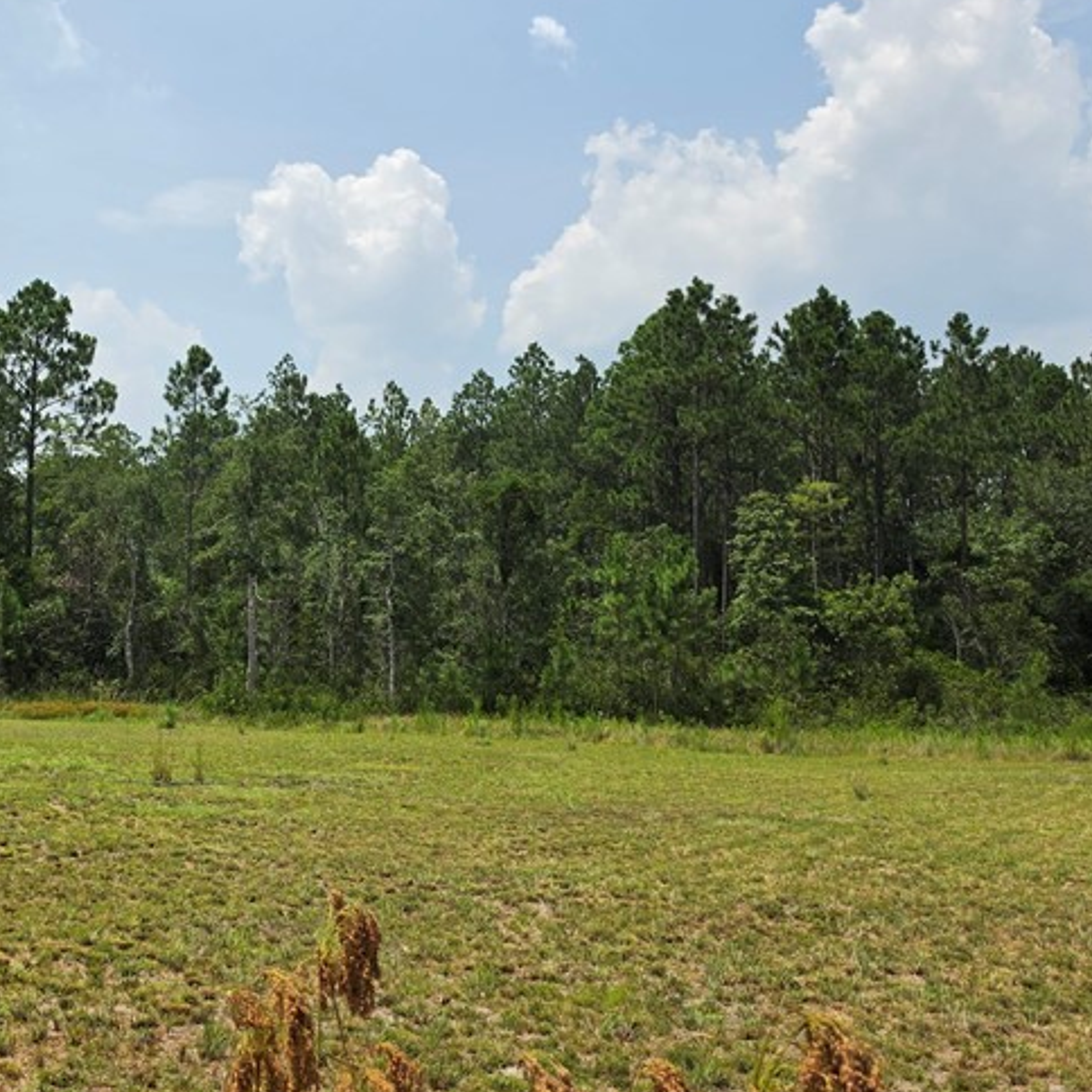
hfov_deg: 37.6
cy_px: 435
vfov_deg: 39.0
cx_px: 203
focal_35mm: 43
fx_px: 1535
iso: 50
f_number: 1.4
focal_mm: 6.5
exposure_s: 1/7939
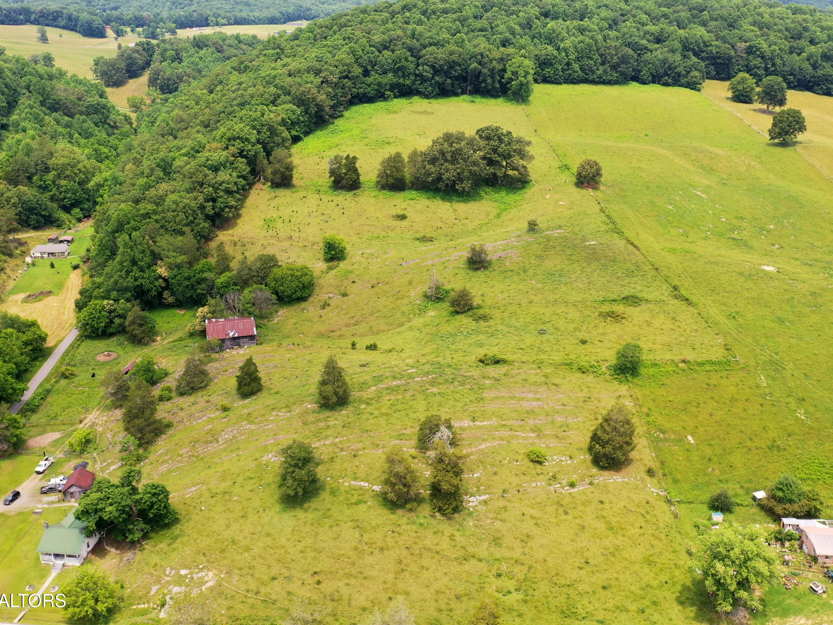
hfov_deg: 58.3
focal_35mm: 31
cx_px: 410
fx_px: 746
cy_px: 310
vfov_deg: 45.4
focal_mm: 10.26
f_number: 4
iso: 100
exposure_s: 1/80
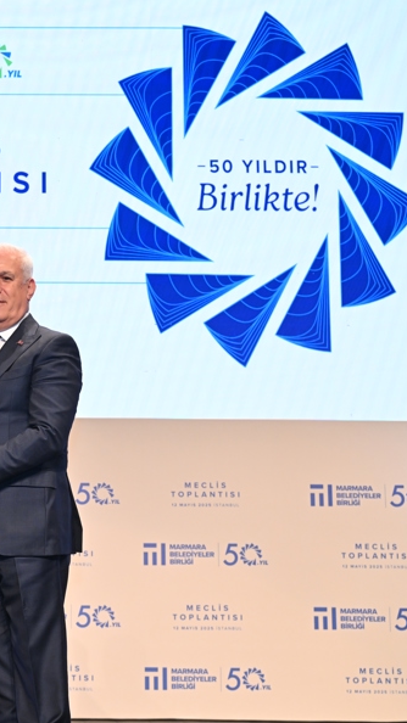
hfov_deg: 16.1
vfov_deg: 29.0
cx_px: -33
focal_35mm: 73
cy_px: 363
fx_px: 1401
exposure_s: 1/250
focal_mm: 46
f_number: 5
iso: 1600
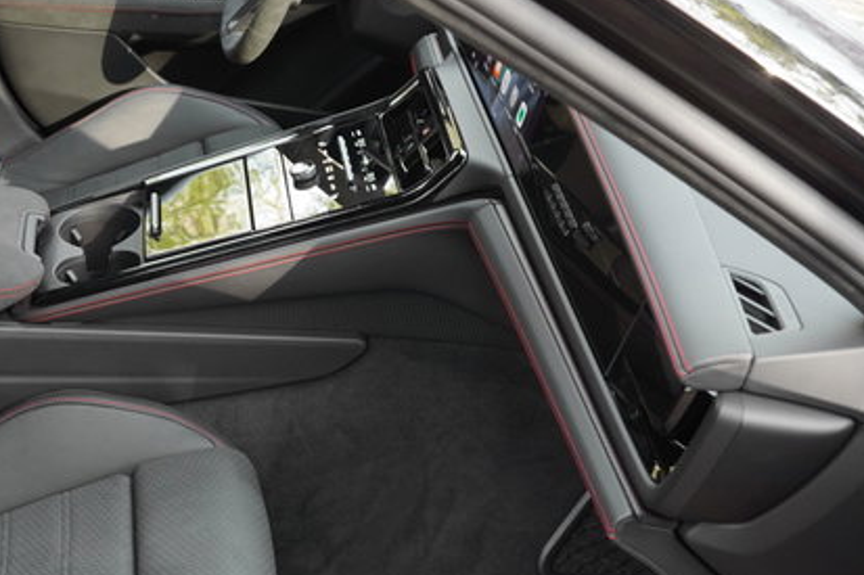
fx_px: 1607
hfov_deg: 29.5
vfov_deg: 20.3
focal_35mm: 67
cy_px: 322
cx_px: 182
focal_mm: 36
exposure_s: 1/40
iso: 1250
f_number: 9
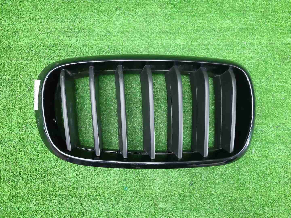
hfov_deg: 67.3
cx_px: 146
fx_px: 219
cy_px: 109
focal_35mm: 26
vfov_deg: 53.1
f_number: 1.8
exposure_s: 1/50
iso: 459
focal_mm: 5.4
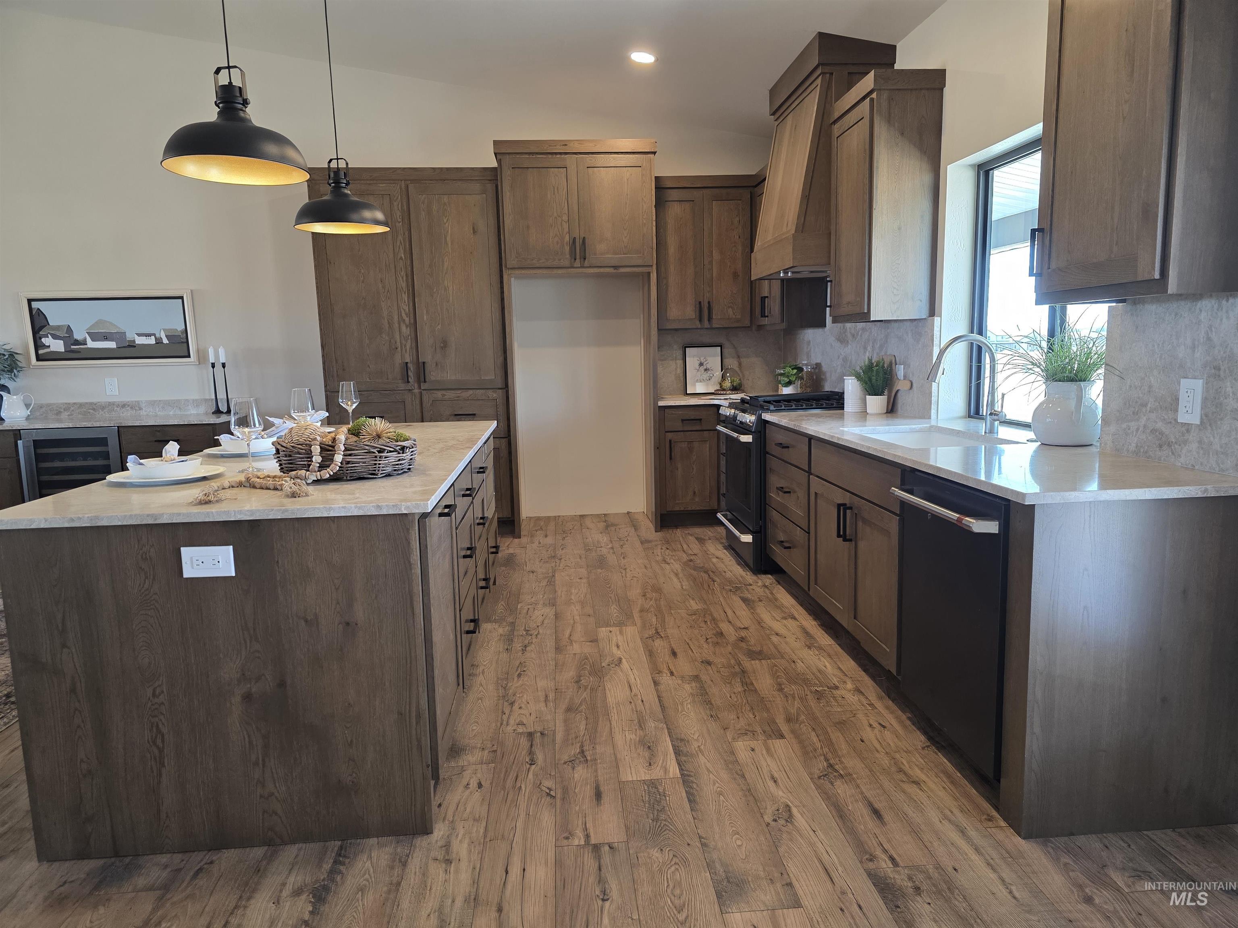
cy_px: 464
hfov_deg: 73.9
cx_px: 619
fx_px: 823
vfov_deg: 58.9
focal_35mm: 23
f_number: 1.7
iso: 200
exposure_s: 1/120
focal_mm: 6.3
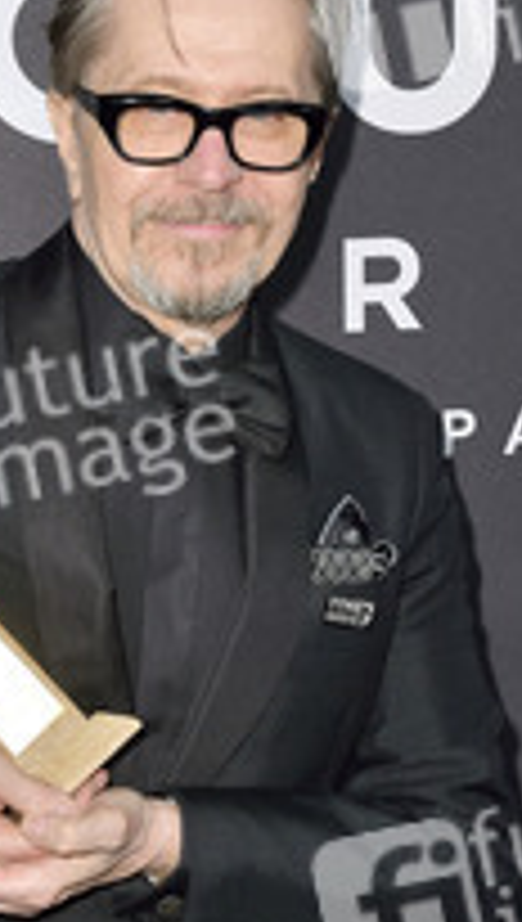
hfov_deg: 11.9
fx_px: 2499
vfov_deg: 20.8
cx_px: 137
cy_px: 661
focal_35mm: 102
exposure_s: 1/320
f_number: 6.3
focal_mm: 50
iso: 500
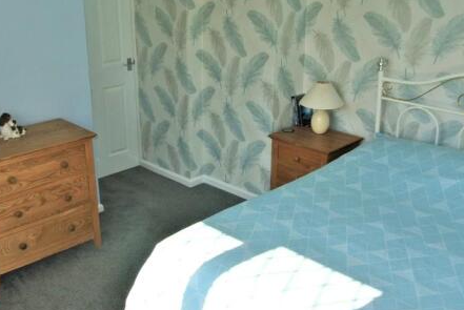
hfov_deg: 48.2
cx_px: 193
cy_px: 176
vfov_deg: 33.4
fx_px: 516
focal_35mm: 40
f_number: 7.1
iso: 100
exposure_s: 1/60
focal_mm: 10
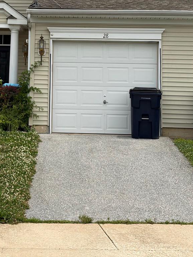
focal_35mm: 103
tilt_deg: +5.5
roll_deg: -1.1
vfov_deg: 18.7
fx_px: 765
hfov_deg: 14.3
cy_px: 19
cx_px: 59
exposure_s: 1/4329
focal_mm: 5.96
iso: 40
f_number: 1.6
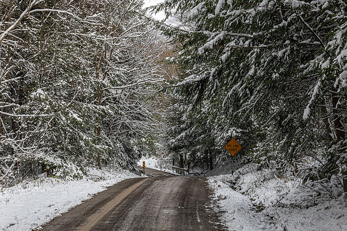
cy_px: 145
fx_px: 787
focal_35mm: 82
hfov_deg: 24.9
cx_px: 175
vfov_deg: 16.7
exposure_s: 1/160
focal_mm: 65
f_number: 9
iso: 100
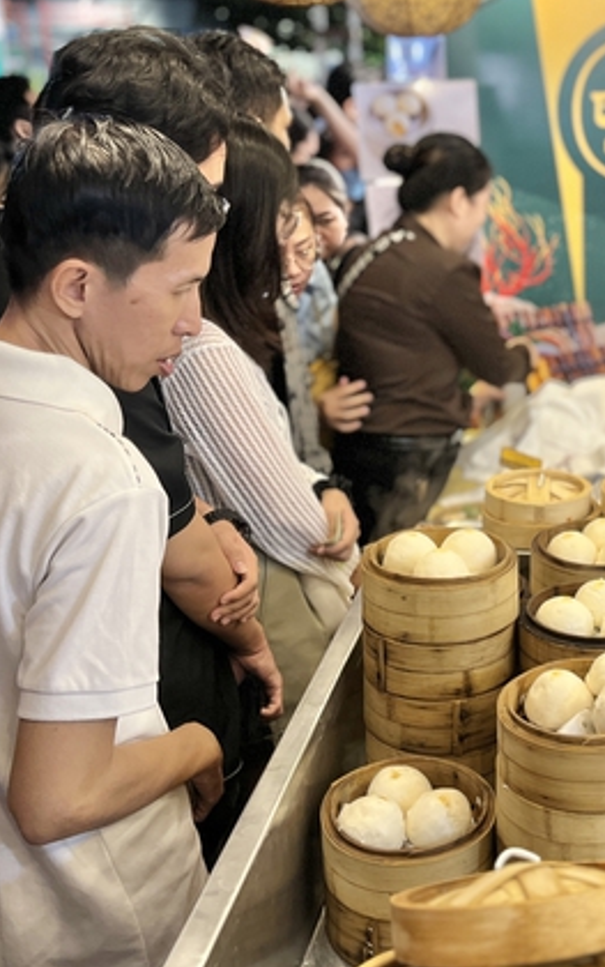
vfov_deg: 66.4
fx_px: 738
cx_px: 320
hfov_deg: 44.6
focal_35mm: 28
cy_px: 482
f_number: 1.6
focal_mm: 5.1
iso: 160
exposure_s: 1/50
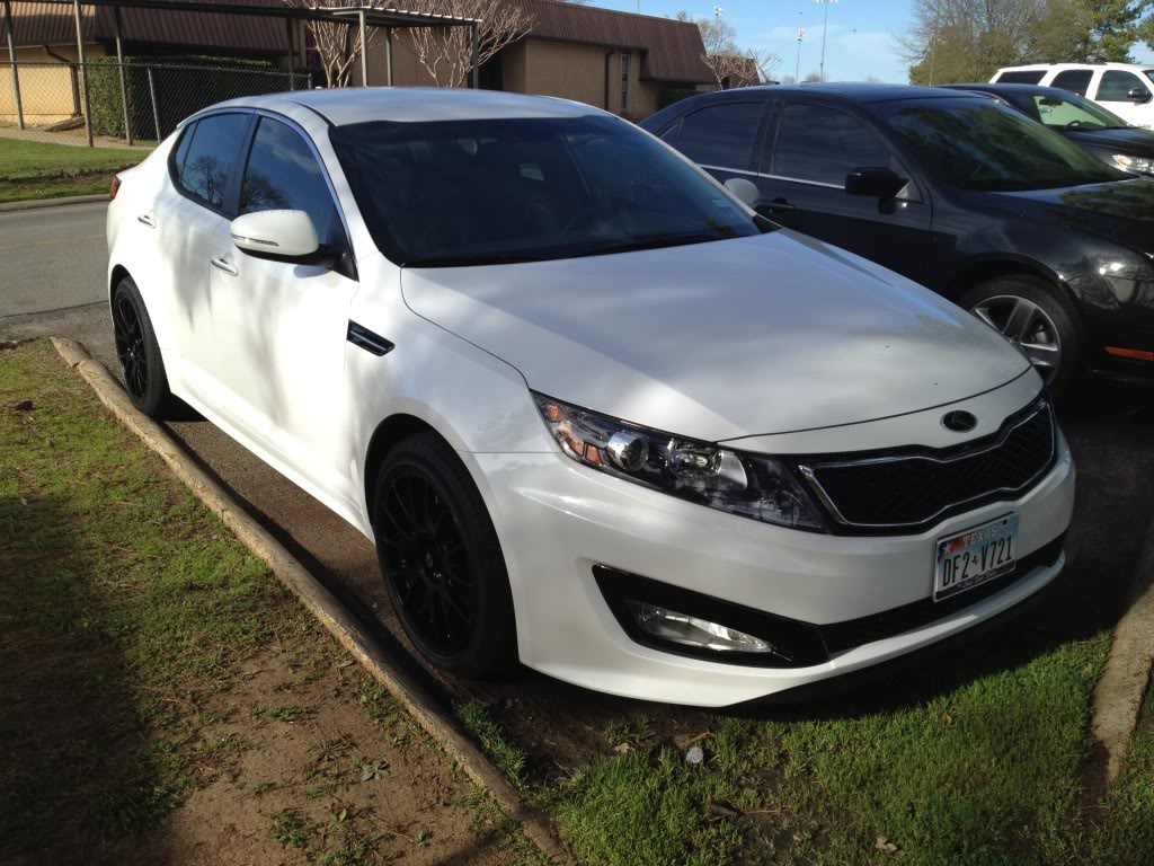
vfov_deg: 40.7
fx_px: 1167
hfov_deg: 52.6
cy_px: 433
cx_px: 577
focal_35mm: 35
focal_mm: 4.3
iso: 64
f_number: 2.4
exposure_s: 1/1200
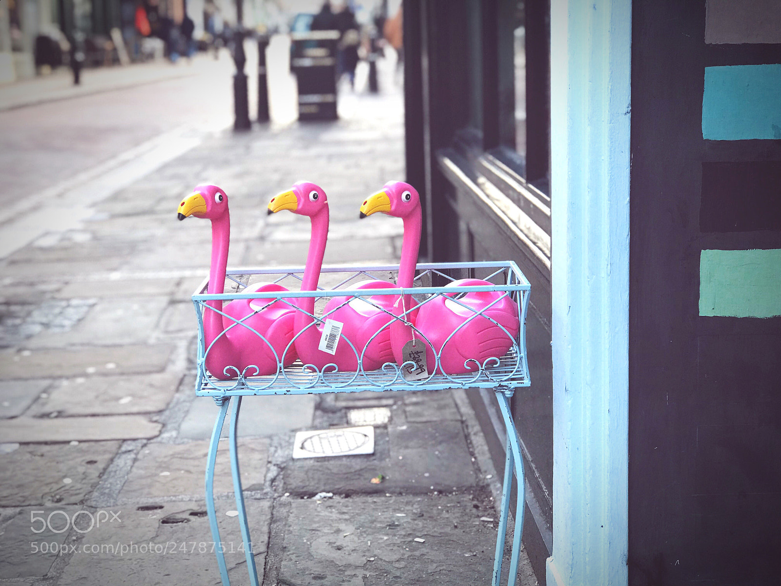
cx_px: 390
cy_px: 293
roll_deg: +0.4
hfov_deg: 33.8
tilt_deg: -11.9
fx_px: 1286
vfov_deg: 25.7
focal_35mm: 57
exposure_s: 1/100
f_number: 2.8
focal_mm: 6.6
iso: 64
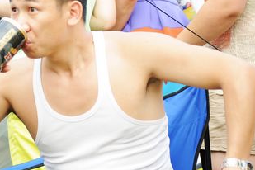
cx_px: 35
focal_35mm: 172
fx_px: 1218
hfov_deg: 11.9
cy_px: 29
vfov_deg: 8.0
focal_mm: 70
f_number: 3.2
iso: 200
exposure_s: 1/200
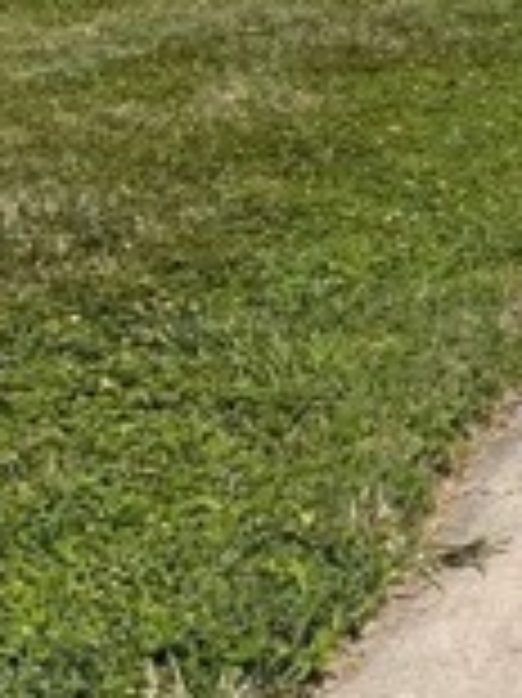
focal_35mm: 129
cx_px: 1246
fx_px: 2597
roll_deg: -0.7
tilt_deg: -8.1
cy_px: 167
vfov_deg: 15.2
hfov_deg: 10.1
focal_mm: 4.2
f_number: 1.6
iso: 32
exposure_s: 1/5556
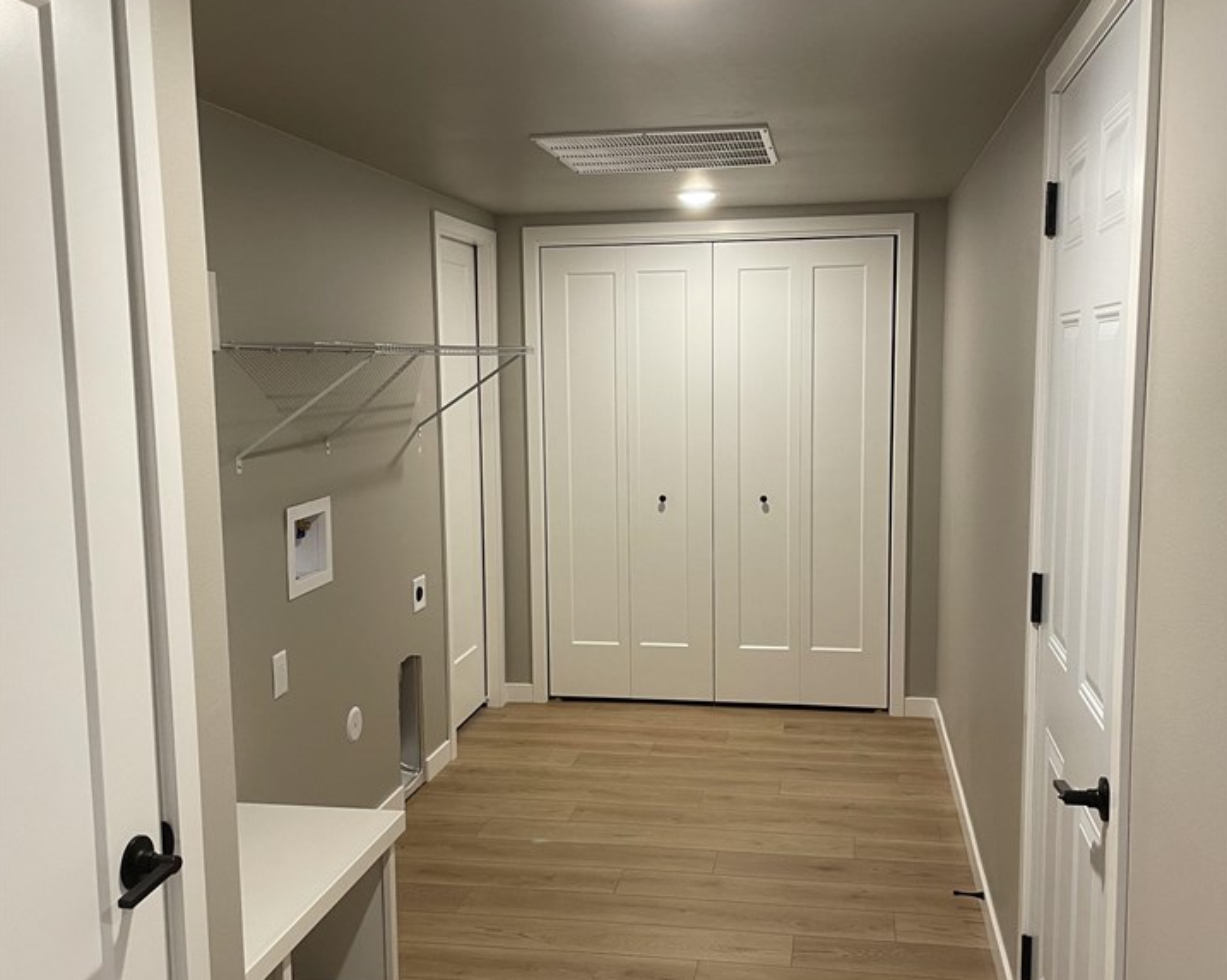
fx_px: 1234
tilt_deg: -7.3
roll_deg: +1.0
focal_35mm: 34
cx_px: 613
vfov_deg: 43.3
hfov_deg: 52.9
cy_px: 498
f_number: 1.6
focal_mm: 4.2
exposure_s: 1/60
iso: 100
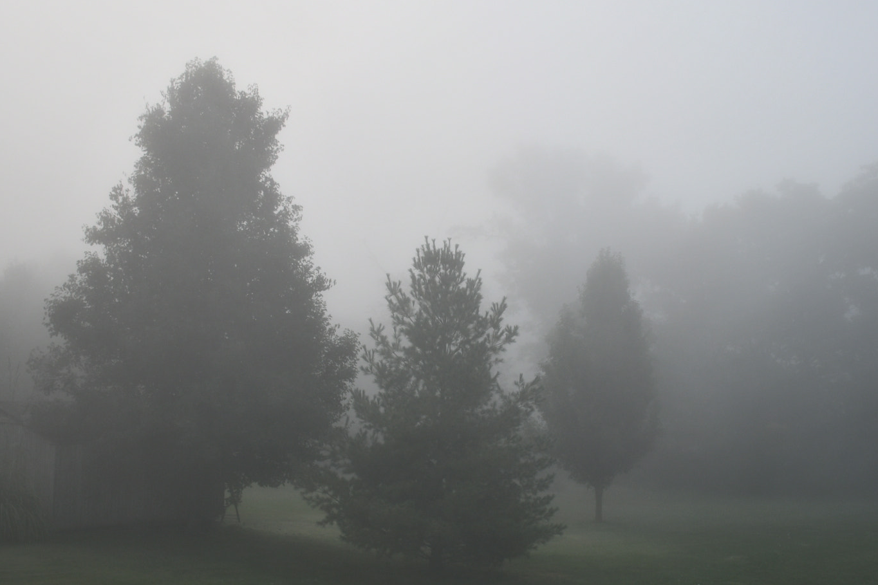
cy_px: 317
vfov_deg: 23.8
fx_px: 1390
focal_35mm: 57
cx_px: 500
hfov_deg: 35.0
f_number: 5.6
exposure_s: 1/250
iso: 200
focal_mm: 32
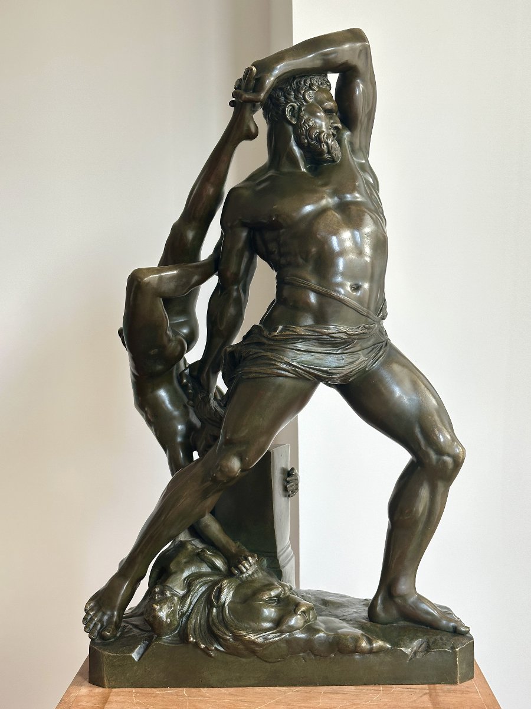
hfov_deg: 30.3
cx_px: 266
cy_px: 354
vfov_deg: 39.7
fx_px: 982
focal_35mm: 48
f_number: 1.78
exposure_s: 1/121
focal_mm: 6.86
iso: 80
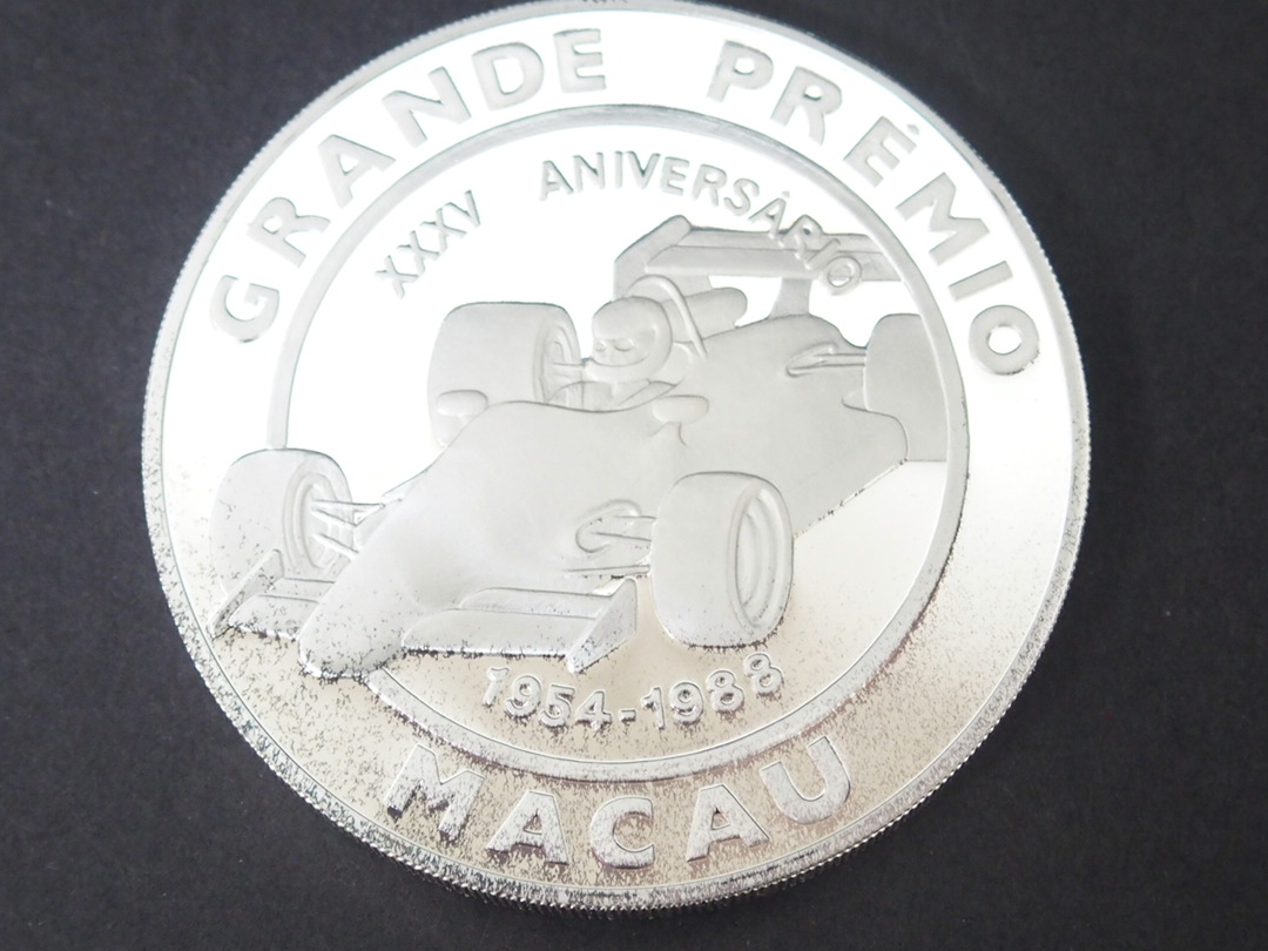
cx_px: 621
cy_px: 479
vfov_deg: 17.8
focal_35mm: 83
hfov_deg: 23.6
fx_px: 3040
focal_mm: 14.5
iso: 800
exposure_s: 1/50
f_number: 2.8
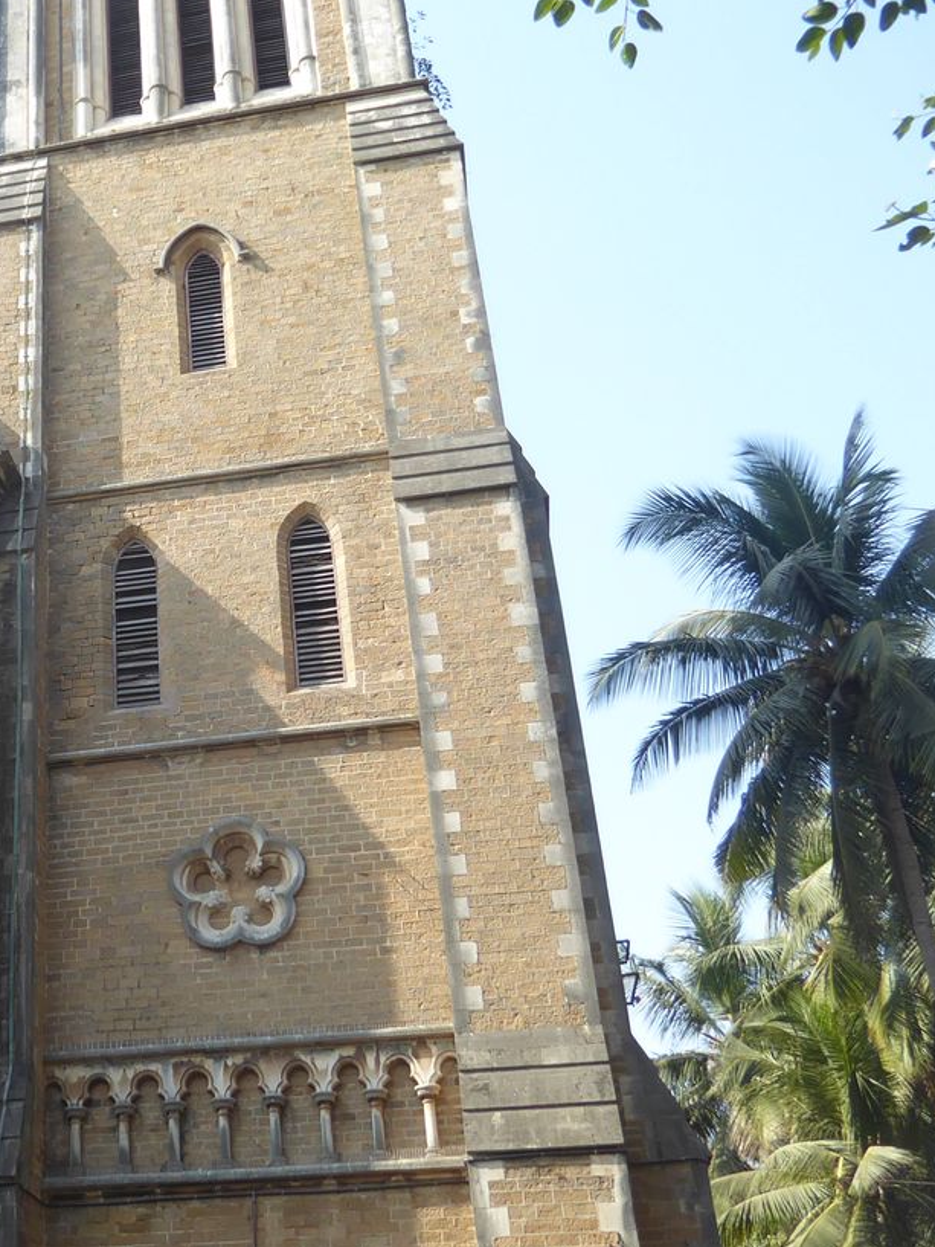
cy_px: 621
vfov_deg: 40.4
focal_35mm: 47
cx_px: 75
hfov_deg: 29.5
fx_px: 1692
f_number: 3.3
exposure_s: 1/250
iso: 80
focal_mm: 4.3
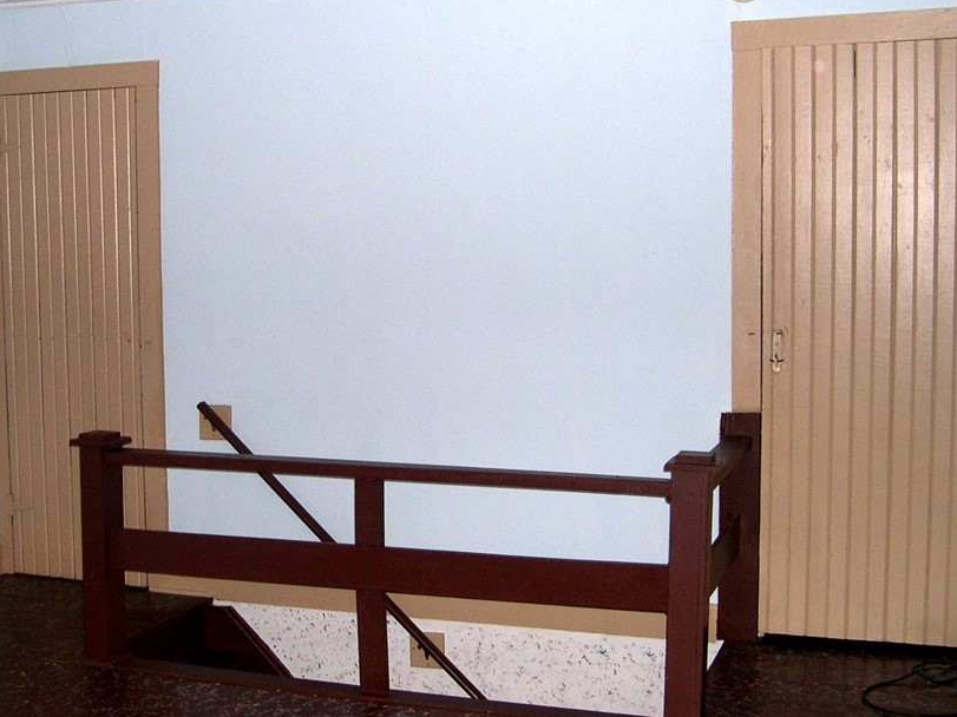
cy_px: 308
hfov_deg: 39.5
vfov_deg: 30.2
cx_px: 385
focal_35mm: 48
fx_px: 1327
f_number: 2.8
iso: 114
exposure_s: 1/60
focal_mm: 8
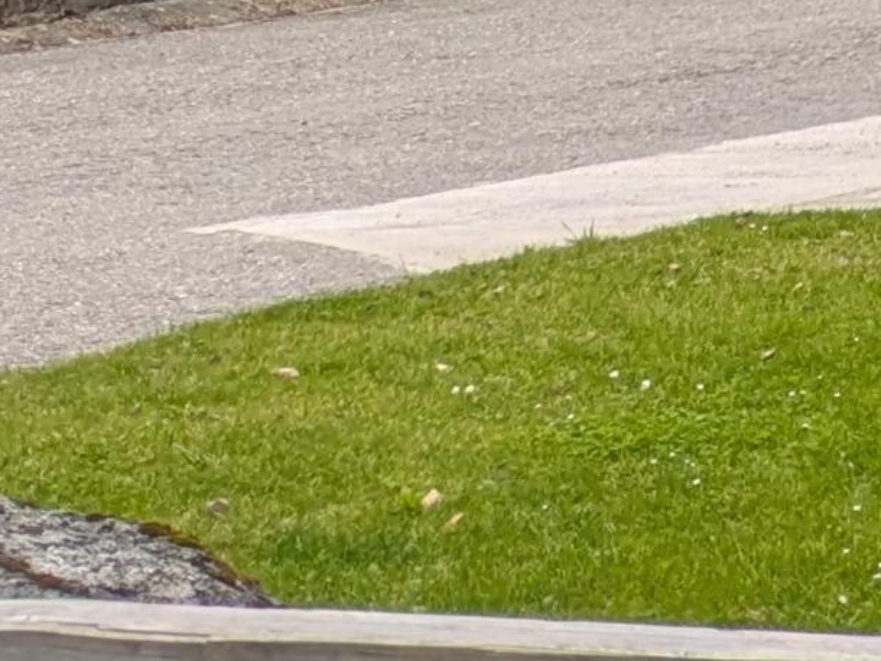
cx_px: 2653
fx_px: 4277
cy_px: -964
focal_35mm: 168
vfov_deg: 8.1
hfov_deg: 9.3
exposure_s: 1/368
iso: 52
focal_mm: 5.43
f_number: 1.89
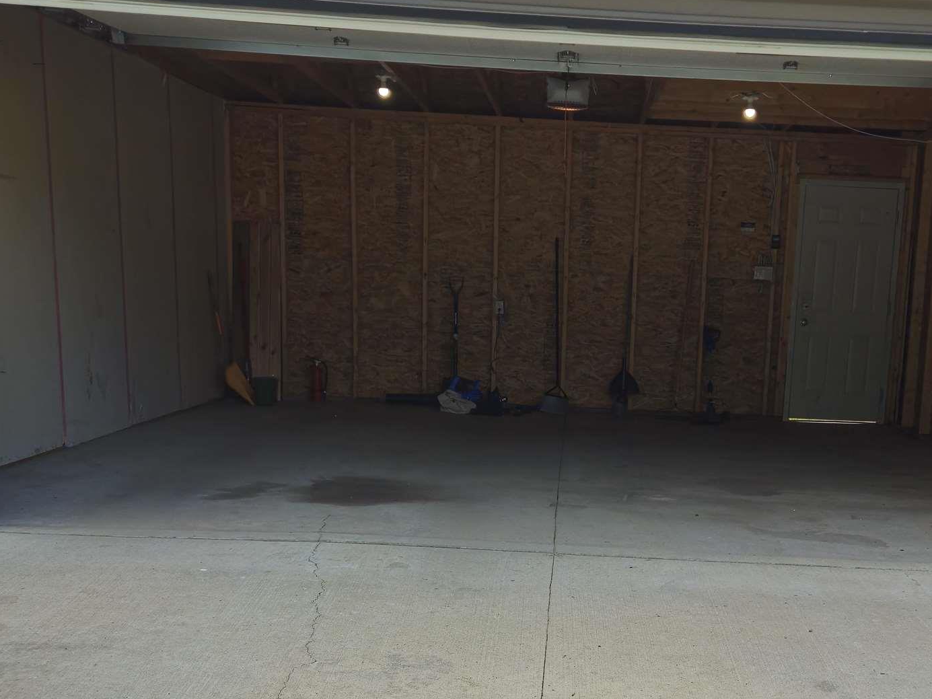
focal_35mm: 51
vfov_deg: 27.9
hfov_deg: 37.1
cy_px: 574
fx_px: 1373
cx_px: 622
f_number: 1.8
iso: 25
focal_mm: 5.4
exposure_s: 1/758
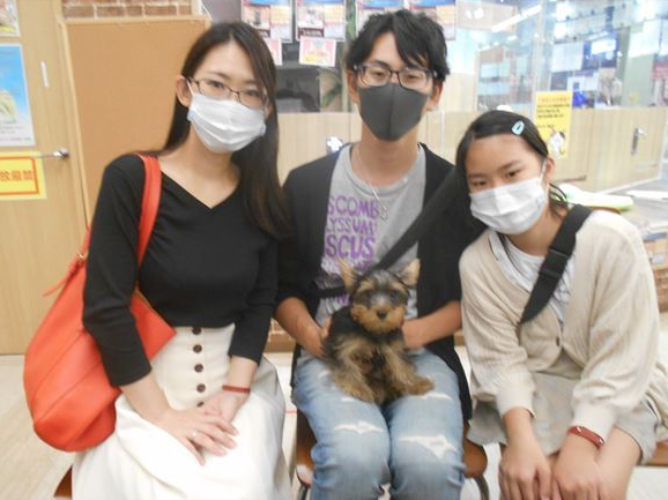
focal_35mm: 27
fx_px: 521
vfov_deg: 51.3
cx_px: 329
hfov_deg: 65.3
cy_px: 254
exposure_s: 1/25
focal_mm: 4.6
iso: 400
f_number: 3.2
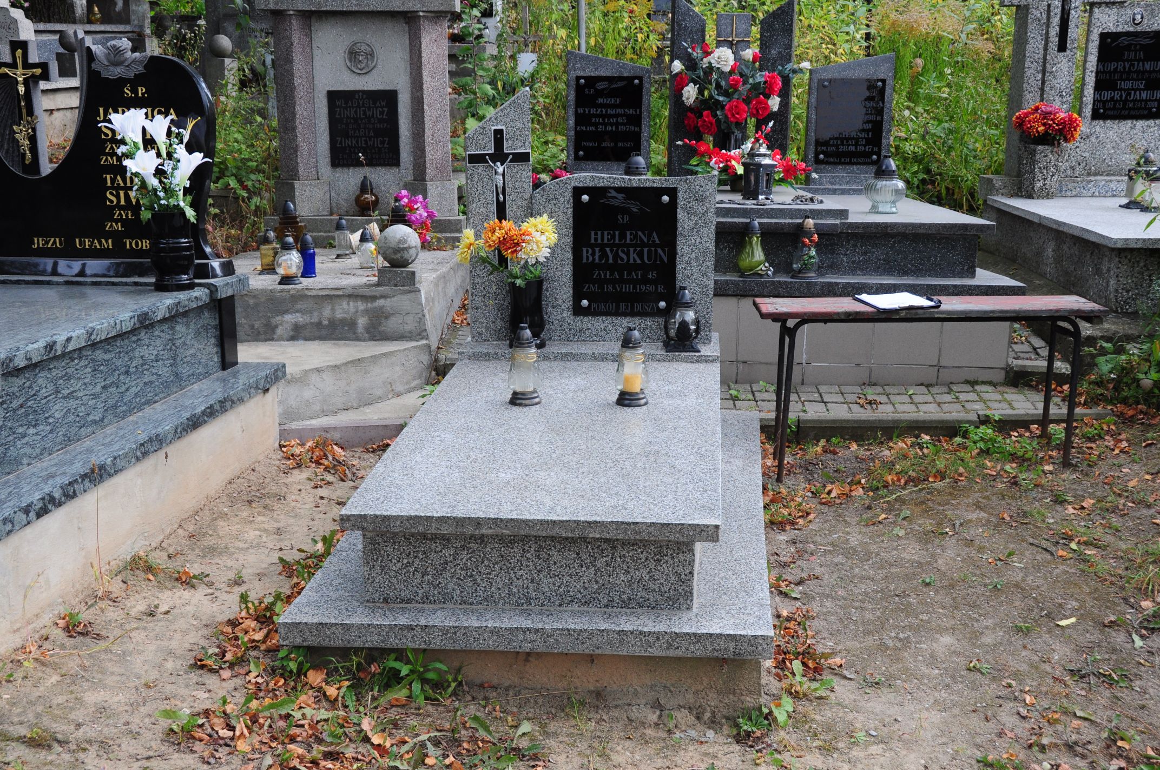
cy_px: 385
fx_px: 1352
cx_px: 580
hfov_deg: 46.4
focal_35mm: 42
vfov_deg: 31.8
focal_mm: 28
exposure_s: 1/200
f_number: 7.1
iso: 400
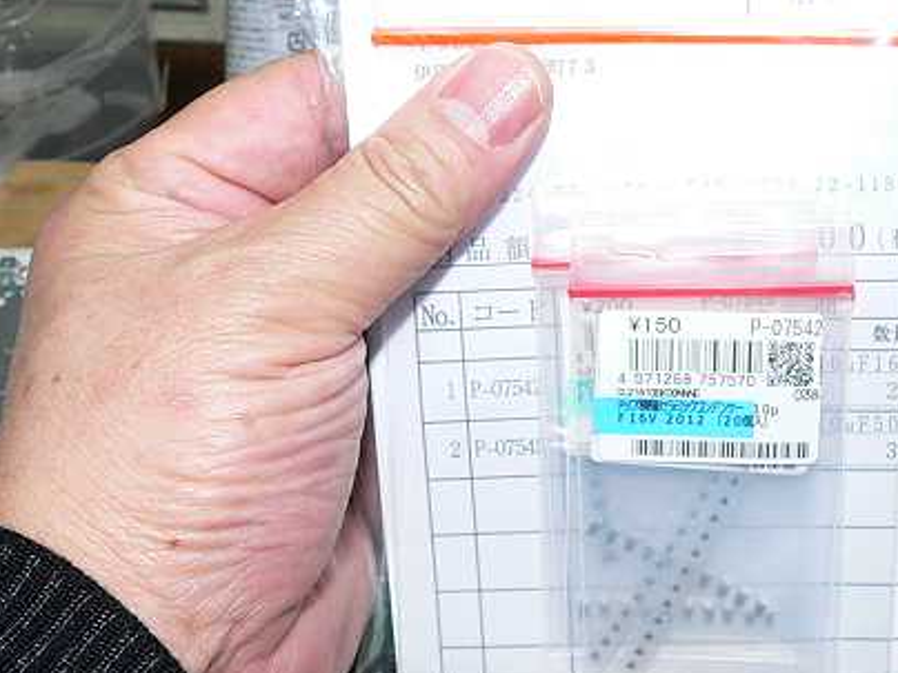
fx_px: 1479
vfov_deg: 25.7
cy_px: 333
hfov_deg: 33.5
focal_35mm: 57
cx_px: 602
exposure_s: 1/60
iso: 200
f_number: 4
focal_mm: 6
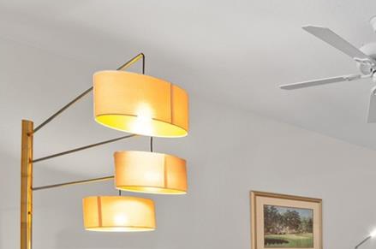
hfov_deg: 41.1
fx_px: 365
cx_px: 432
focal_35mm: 35
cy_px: 256
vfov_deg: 34.0
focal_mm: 10
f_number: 11
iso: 200
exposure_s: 1
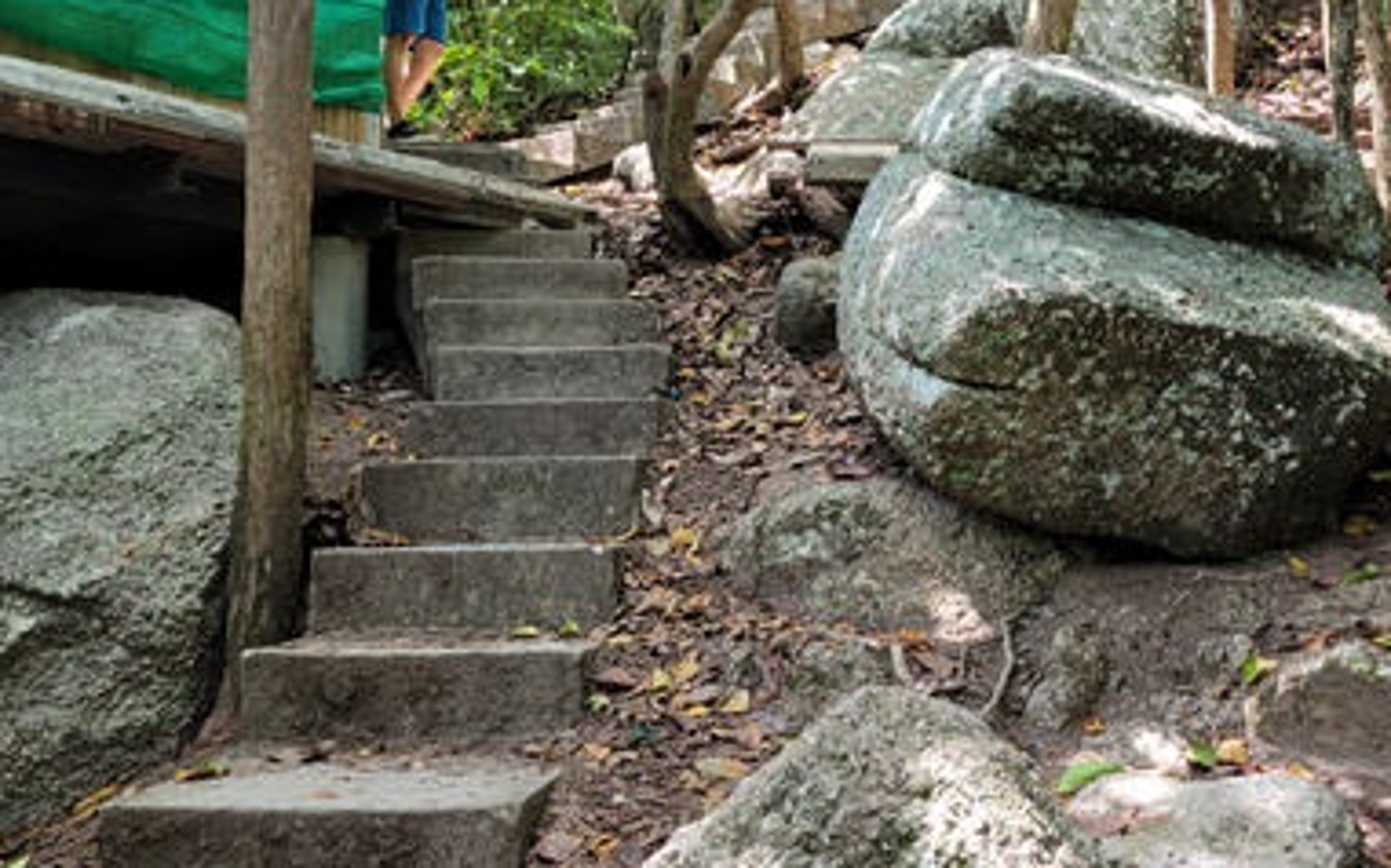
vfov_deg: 26.9
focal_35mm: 47
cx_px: 657
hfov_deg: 42.6
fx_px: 1781
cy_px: 190
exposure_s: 1/127
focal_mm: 5.4
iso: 40
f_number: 1.8
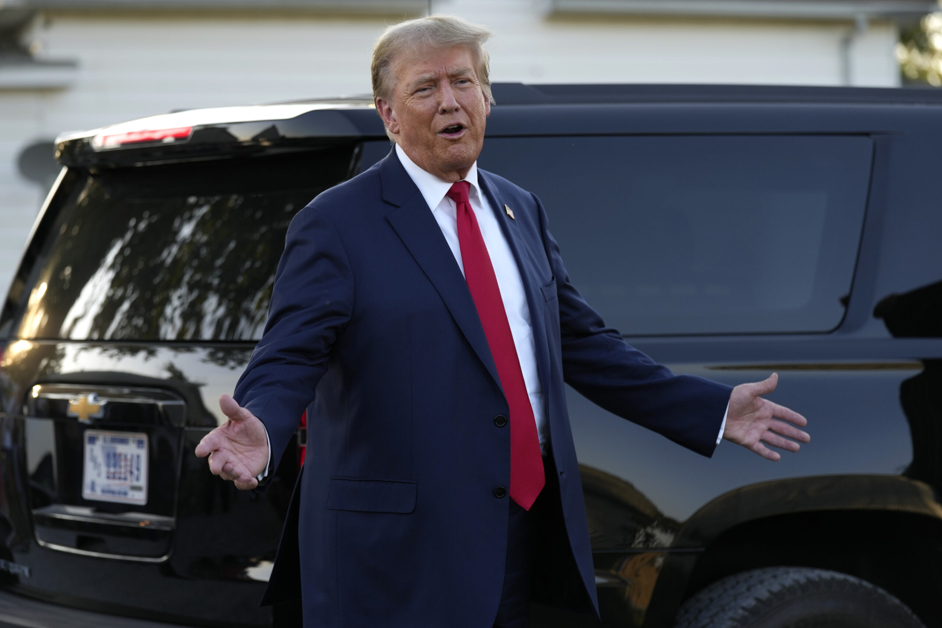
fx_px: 3218
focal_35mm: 123
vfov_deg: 11.1
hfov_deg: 16.7
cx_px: 471
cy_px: 314
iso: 400
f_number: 4
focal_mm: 123
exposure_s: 1/640
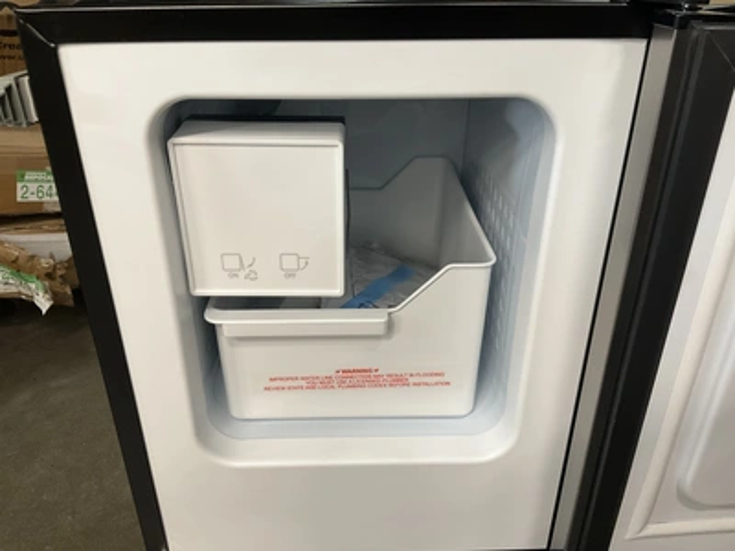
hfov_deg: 61.7
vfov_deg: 48.2
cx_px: 368
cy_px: 276
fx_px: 616
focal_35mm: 29
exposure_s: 1/60
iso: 100
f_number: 1.8
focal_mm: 3
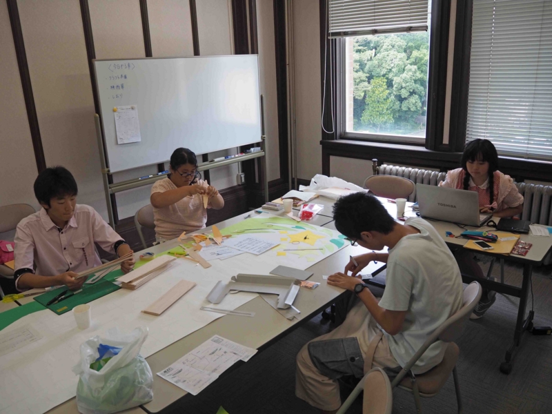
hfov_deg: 63.4
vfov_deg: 49.7
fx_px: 446
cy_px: 207
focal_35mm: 28
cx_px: 276
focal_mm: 14
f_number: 4
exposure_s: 1/100
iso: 200
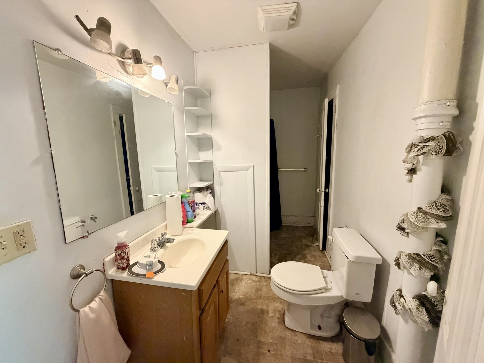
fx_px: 196
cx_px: 242
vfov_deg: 85.7
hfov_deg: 102.1
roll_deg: +1.9
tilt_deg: -8.9
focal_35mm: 14
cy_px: 182
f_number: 2.2
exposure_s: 1/60
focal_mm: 2.22
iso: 640
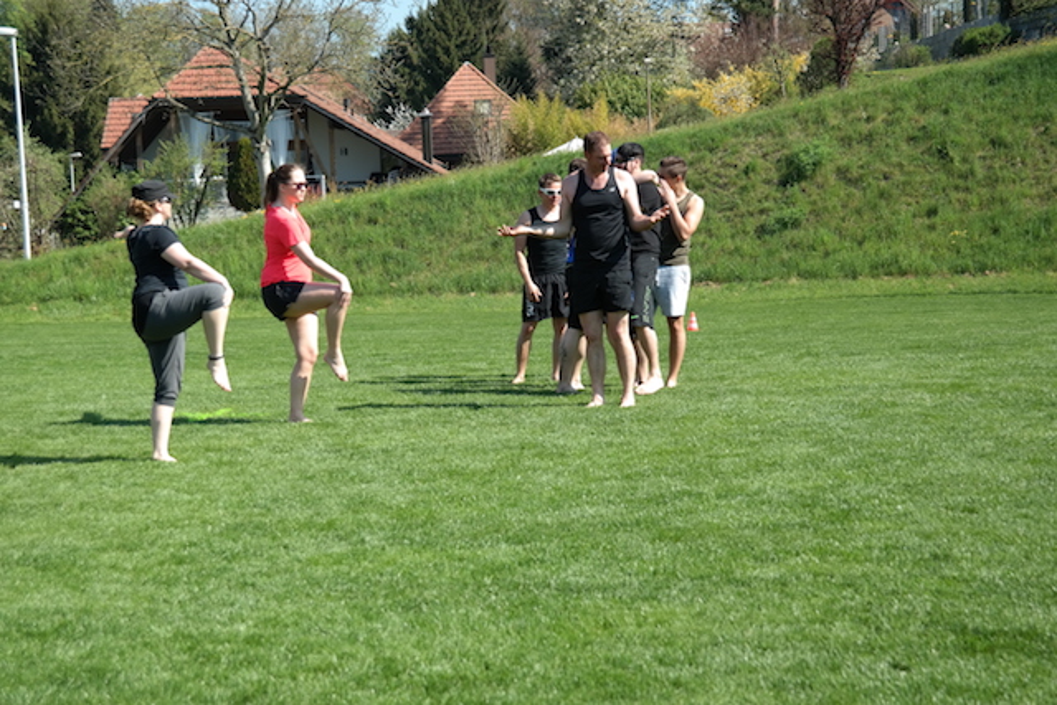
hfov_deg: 24.2
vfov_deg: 16.3
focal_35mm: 84
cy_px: 352
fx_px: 2467
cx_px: 528
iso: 100
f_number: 5.6
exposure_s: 1/200
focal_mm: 55
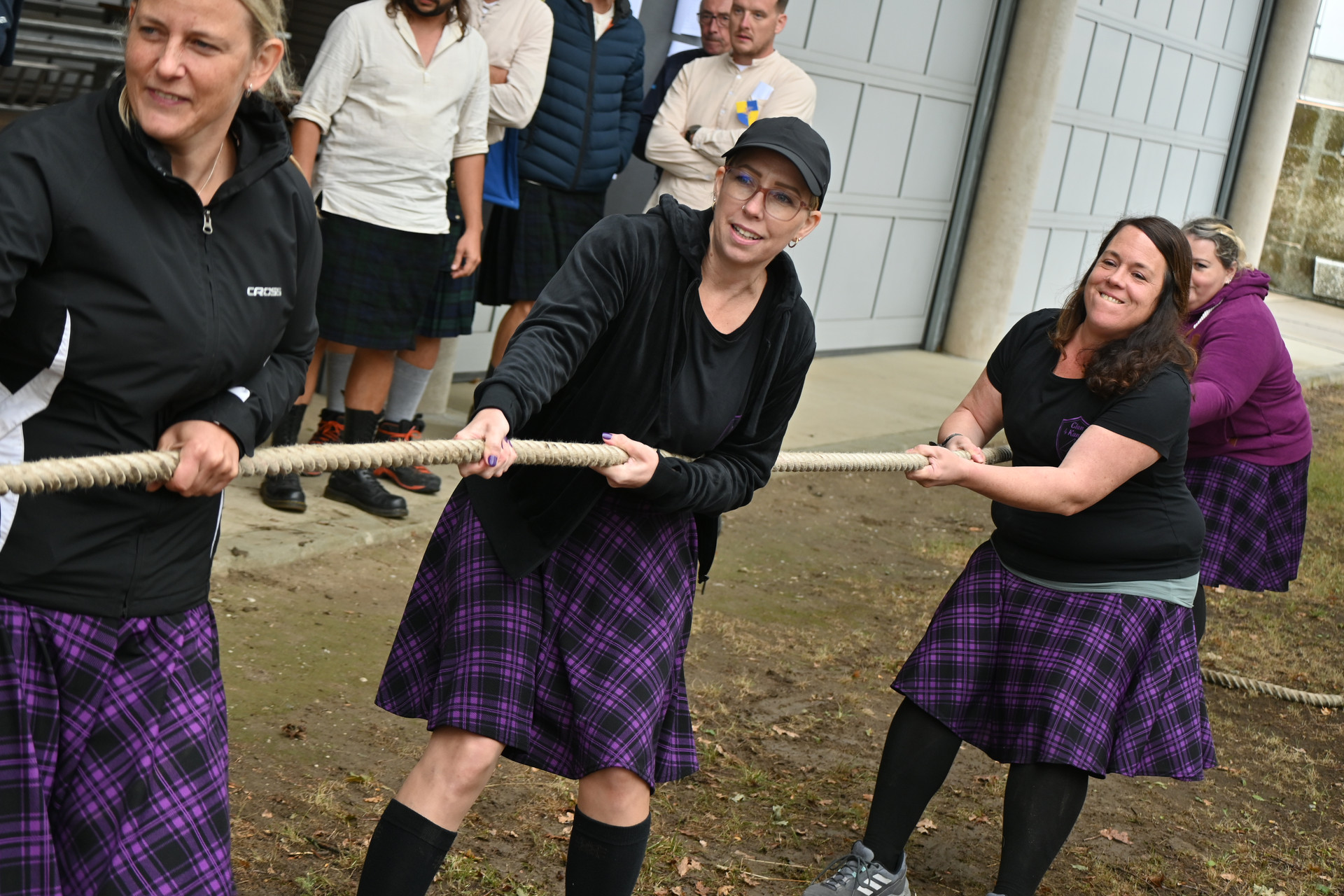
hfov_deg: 27.0
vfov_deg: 18.2
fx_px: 2800
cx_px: 672
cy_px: 448
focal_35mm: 75
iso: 280
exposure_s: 1/250
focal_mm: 50
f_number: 4.5
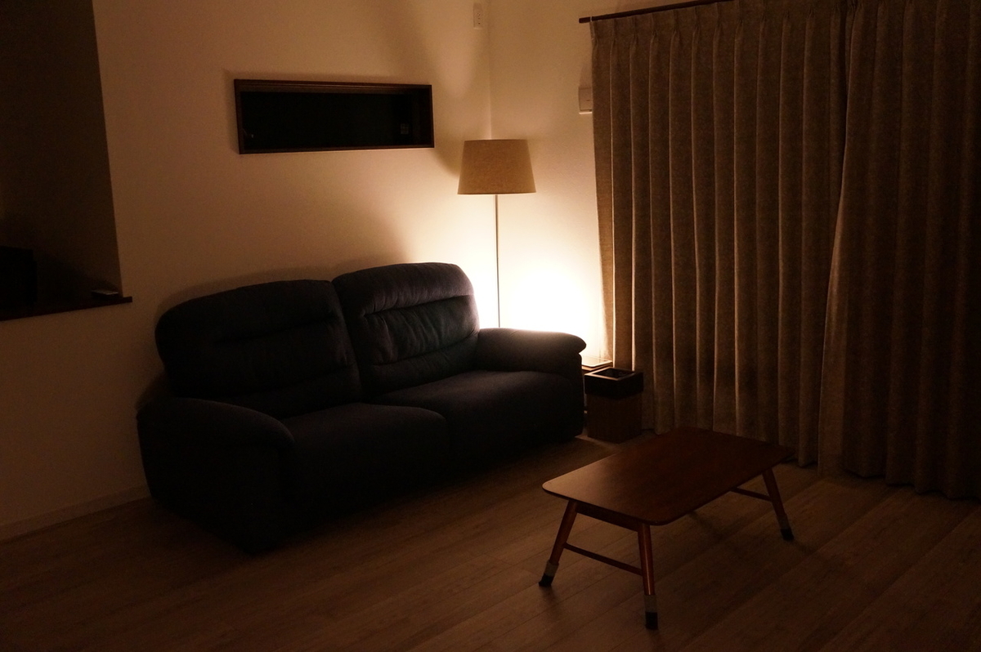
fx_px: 858
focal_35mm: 32
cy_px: 326
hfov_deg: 59.5
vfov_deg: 41.6
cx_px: 490
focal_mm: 21
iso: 3200
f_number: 4
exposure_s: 1/80
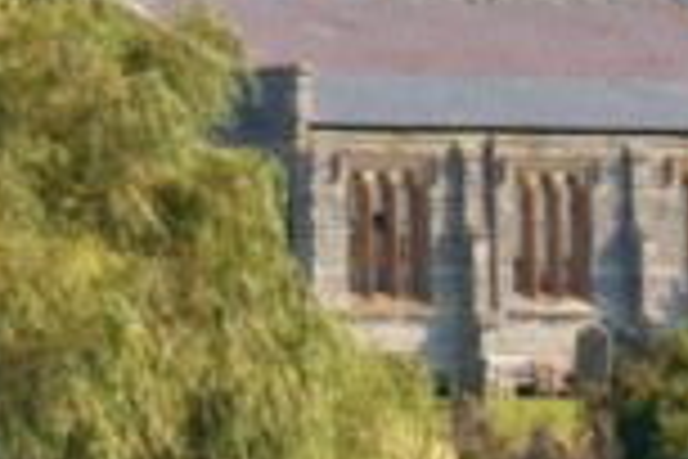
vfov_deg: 2.5
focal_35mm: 552
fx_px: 10555
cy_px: 209
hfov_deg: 3.7
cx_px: 679
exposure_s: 1/200
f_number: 10
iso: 100
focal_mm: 55
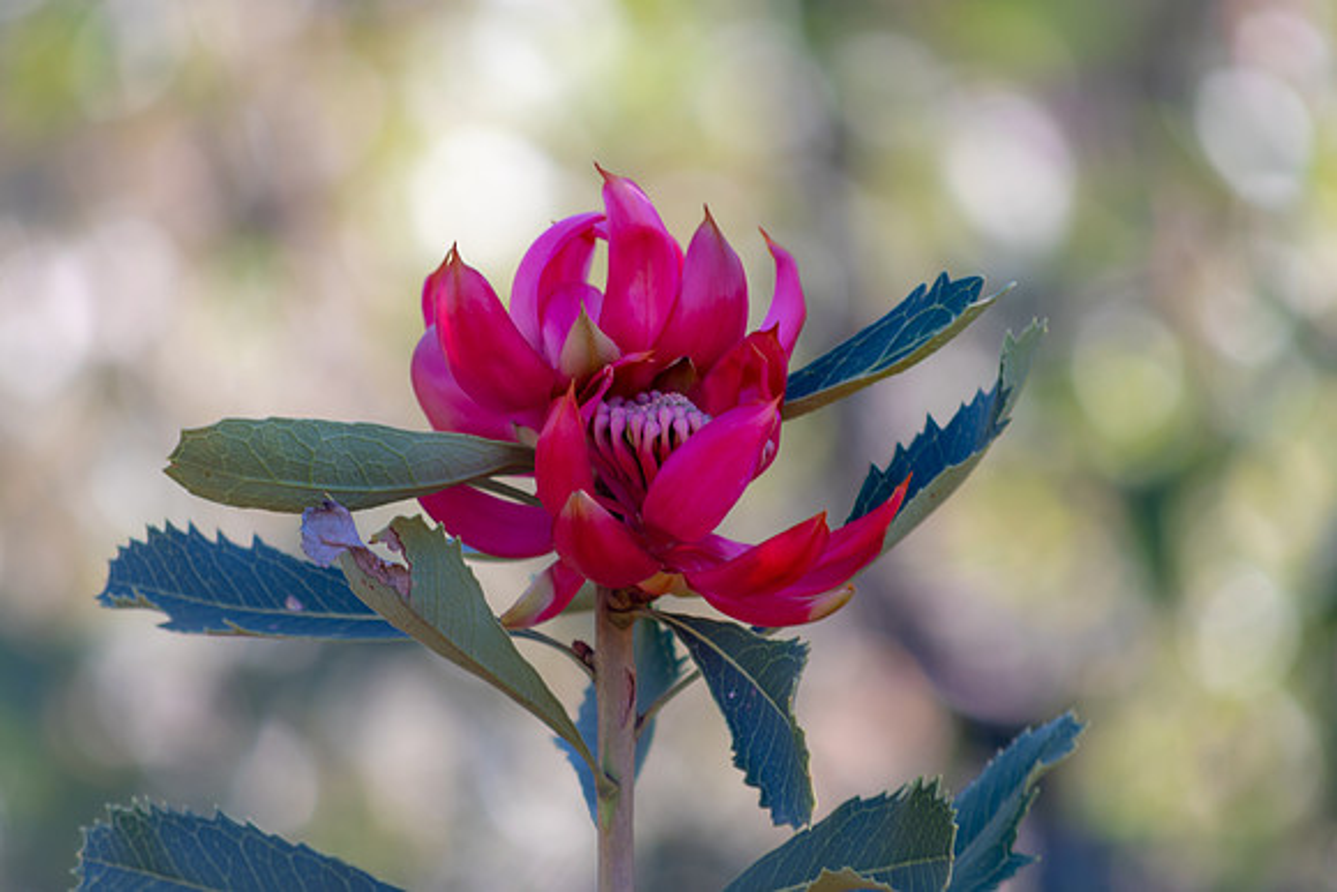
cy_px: 446
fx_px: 15601
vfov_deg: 3.3
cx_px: 668
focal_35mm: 420
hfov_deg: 4.9
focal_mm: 280
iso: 200
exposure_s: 1/80
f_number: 5.6
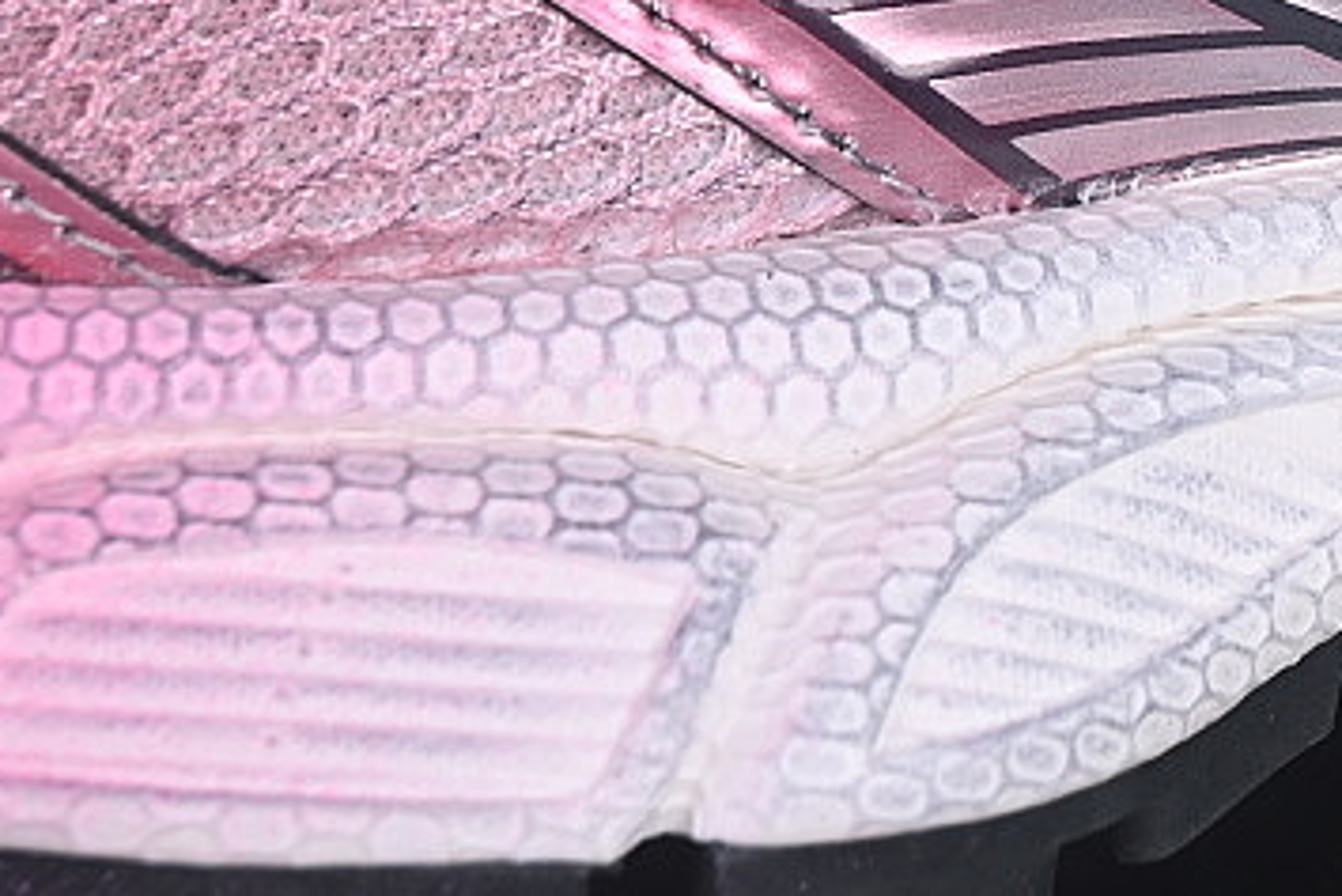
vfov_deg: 6.0
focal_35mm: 228
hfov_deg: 9.0
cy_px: -431
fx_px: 8502
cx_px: 1289
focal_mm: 50
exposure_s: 1/80
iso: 160
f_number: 7.1
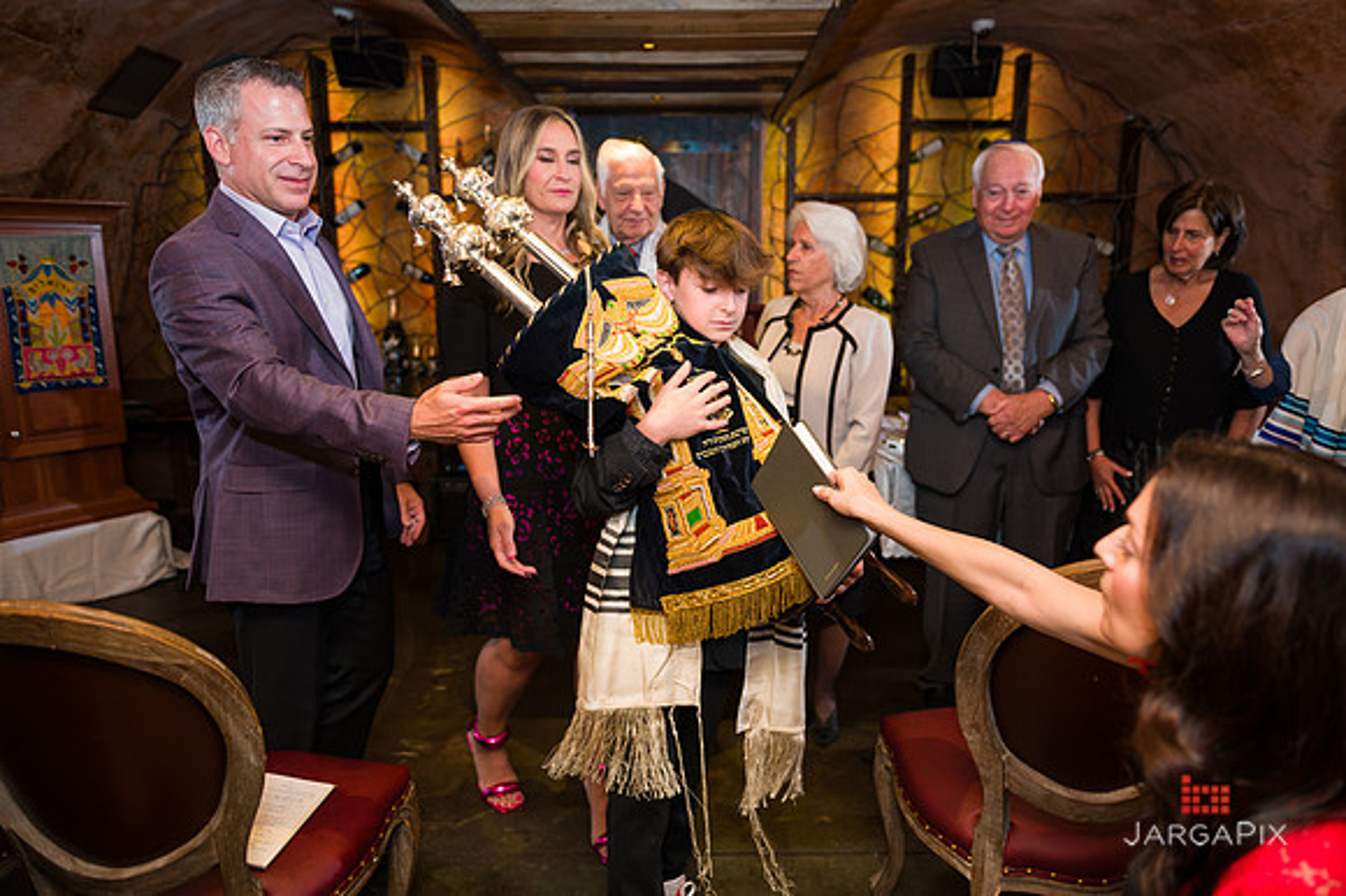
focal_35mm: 24
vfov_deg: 52.9
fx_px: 900
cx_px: 674
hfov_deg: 73.6
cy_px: 448
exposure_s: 1/200
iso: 1250
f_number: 3.2
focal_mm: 24
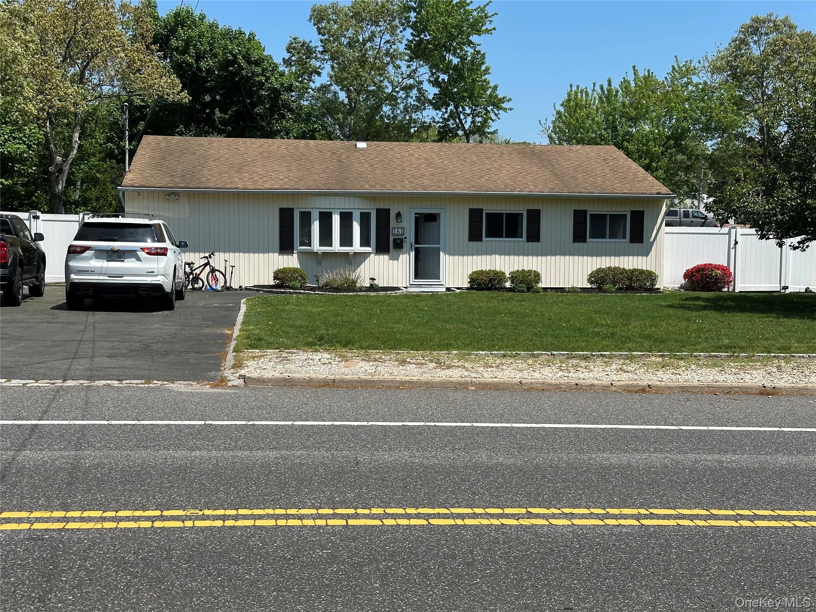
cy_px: 306
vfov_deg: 30.3
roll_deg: -0.4
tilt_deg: -2.7
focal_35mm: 48
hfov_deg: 39.7
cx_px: 408
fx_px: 1131
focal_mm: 6.86
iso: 64
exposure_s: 1/4367
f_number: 1.78
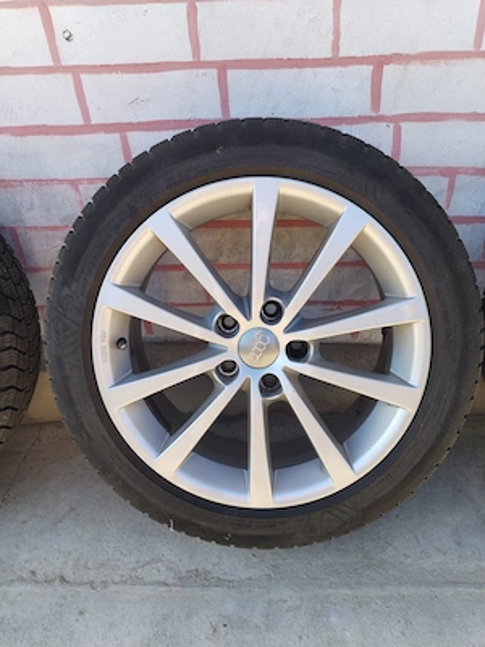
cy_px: 324
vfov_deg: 61.7
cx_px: 242
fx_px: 542
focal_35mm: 29
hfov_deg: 48.2
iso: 100
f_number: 1.8
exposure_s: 1/188
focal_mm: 4.75
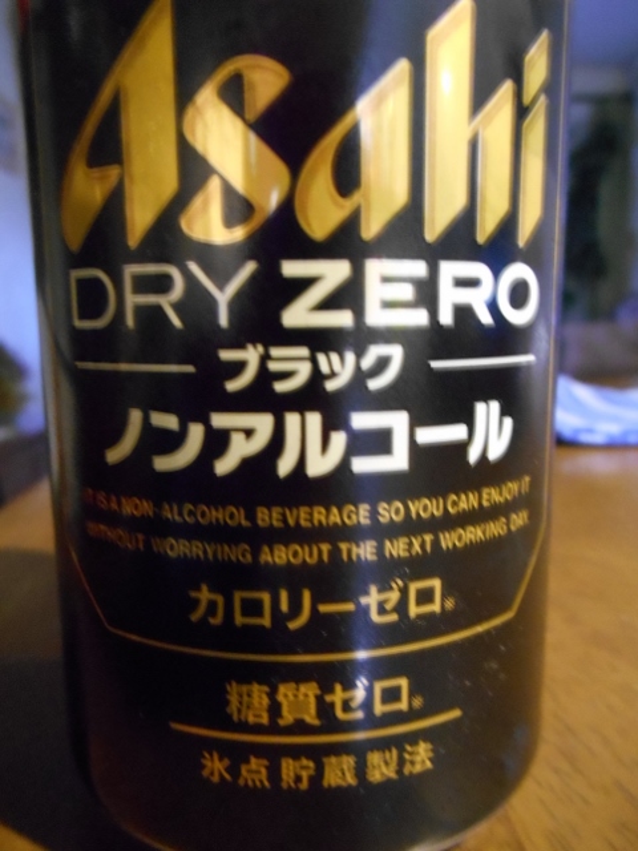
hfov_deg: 53.1
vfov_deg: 67.3
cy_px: 426
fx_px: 639
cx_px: 319
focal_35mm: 26
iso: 800
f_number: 3.4
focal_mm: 4.7
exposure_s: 1/1.6
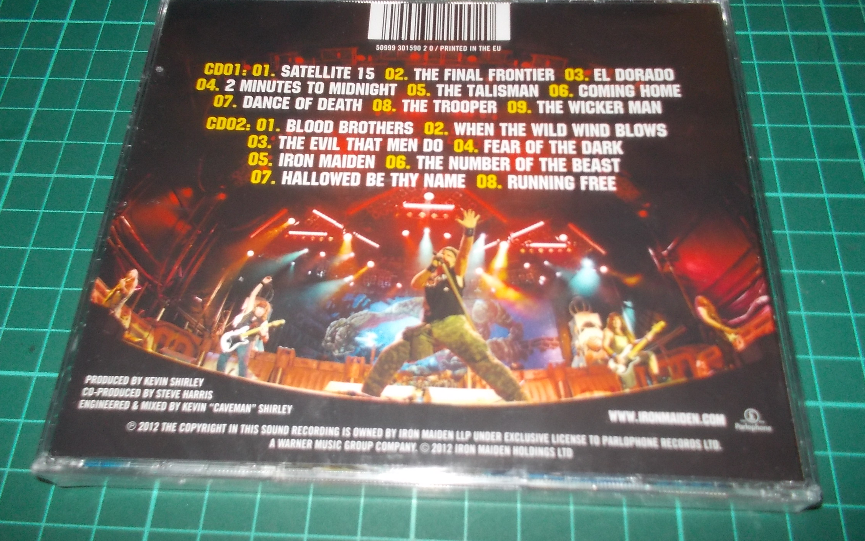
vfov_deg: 40.6
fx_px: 731
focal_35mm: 31
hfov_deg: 61.2
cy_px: 276
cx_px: 435
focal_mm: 4.1
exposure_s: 1/30
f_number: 3.3
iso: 200
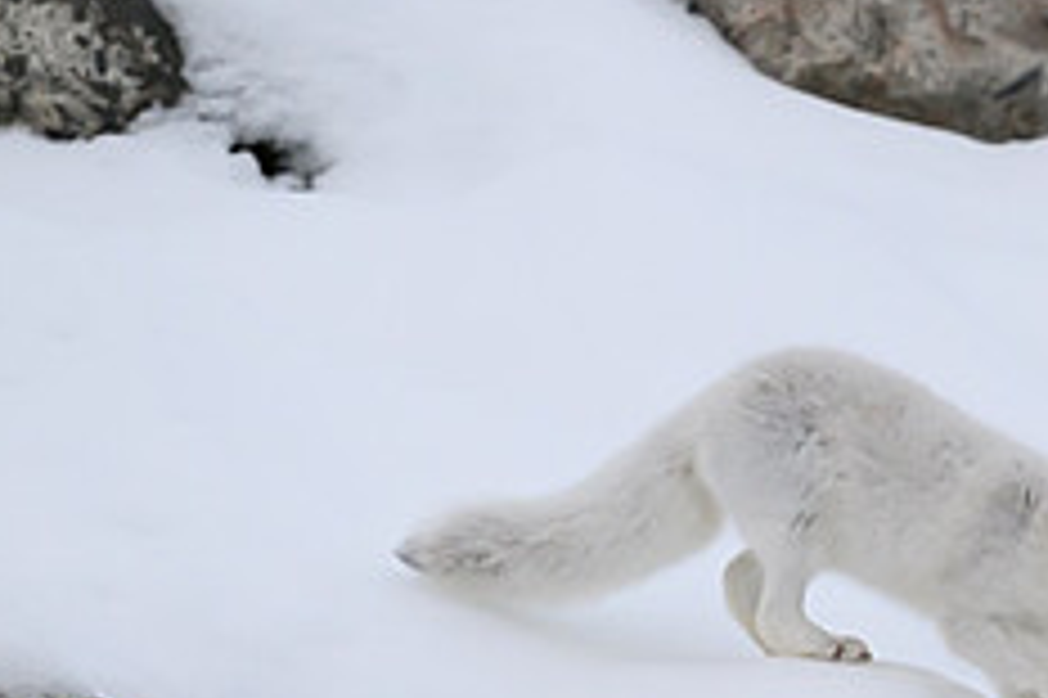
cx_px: 1204
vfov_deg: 1.2
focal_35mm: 1176
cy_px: 398
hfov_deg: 1.8
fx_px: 34209
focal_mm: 400
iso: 2500
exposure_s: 1/1250
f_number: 4
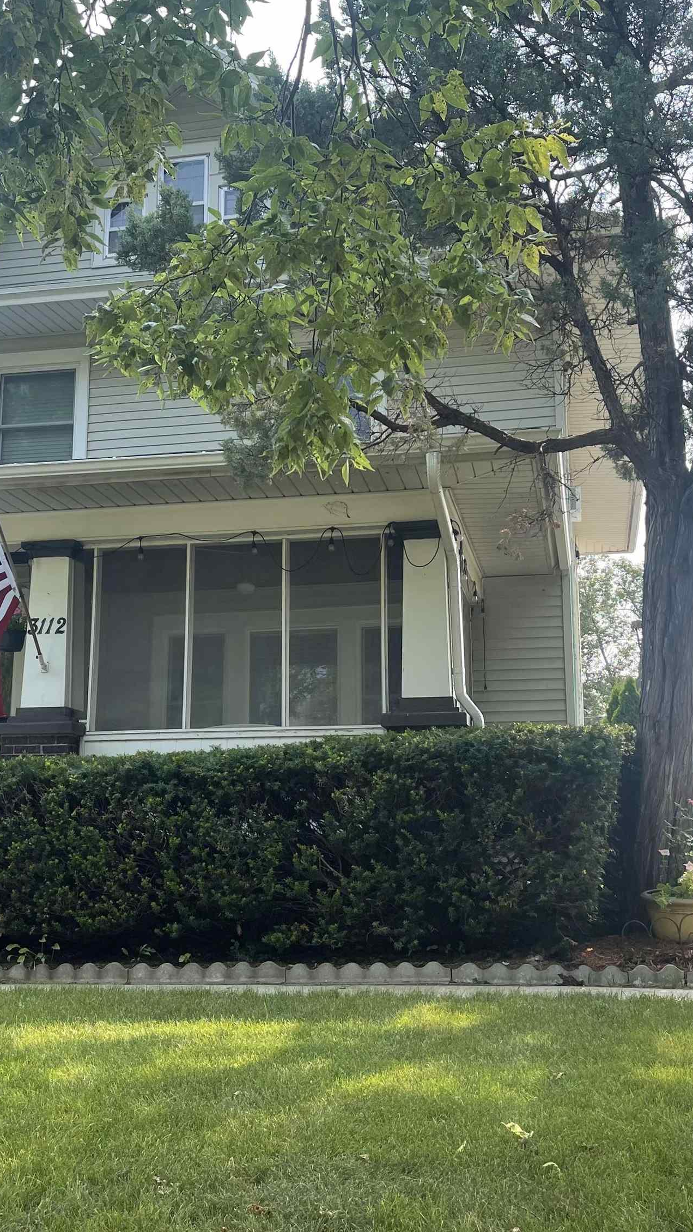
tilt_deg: +9.5
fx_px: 1209
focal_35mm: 37
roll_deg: -0.1
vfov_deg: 54.0
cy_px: 608
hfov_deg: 32.0
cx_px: 326
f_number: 1.6
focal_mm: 5.1
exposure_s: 1/969
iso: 32
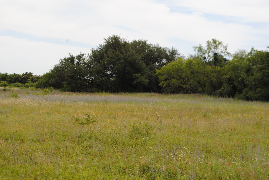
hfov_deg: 24.6
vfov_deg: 16.6
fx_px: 617
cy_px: 90
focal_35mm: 82
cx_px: 134
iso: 100
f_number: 8
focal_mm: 55
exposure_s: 1/250
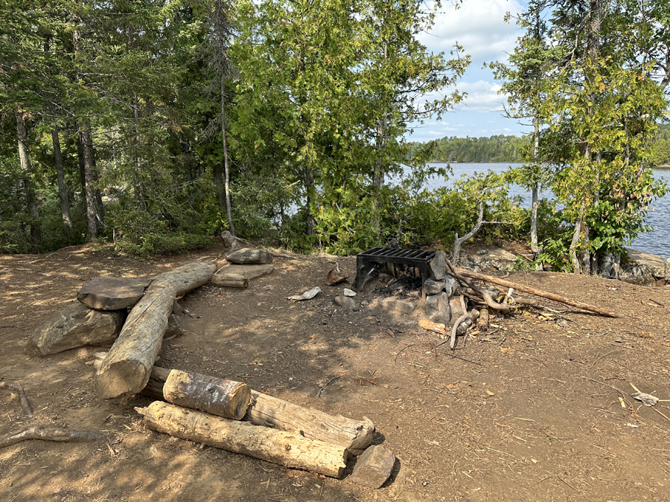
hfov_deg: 71.6
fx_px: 465
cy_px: 251
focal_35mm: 24
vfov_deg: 56.8
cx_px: 335
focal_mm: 6.86
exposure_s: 1/1412
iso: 80
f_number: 1.78
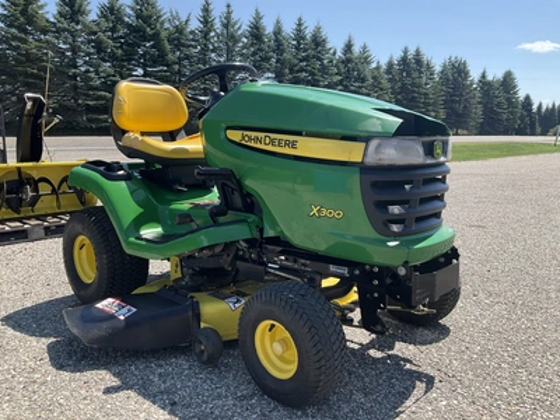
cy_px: 210
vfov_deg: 48.2
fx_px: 469
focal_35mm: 29
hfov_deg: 61.7
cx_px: 280
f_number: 1.8
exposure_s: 1/962
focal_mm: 3
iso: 25
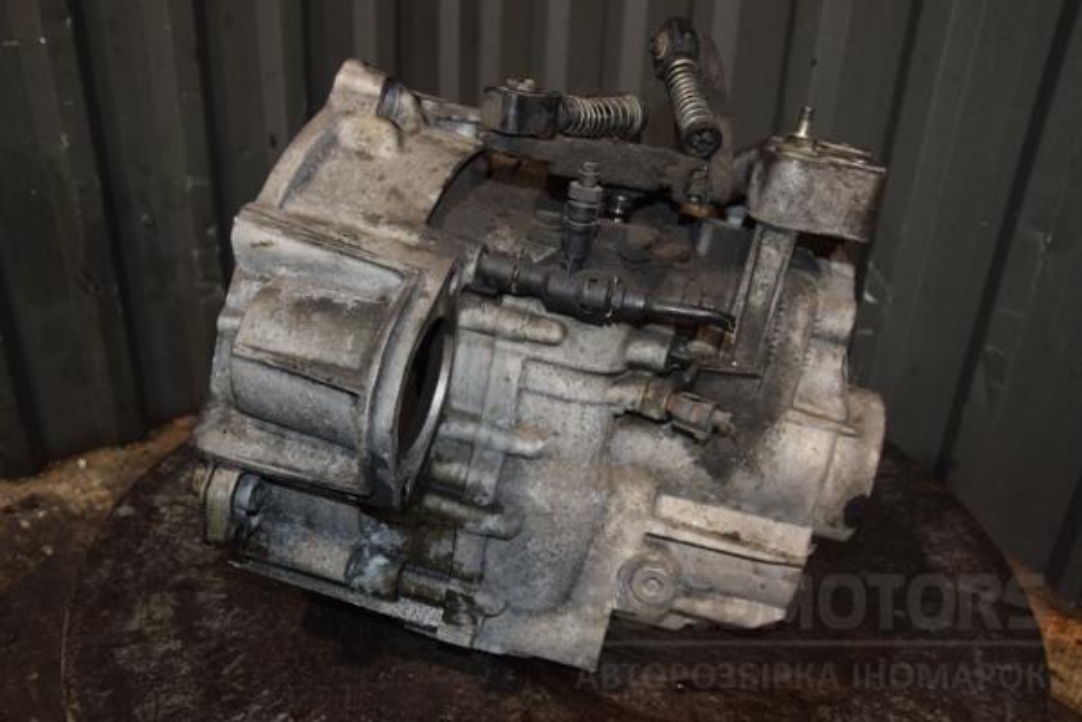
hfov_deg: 59.5
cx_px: 541
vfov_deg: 41.7
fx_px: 947
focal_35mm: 32
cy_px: 361
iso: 800
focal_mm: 21
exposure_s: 1/60
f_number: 5
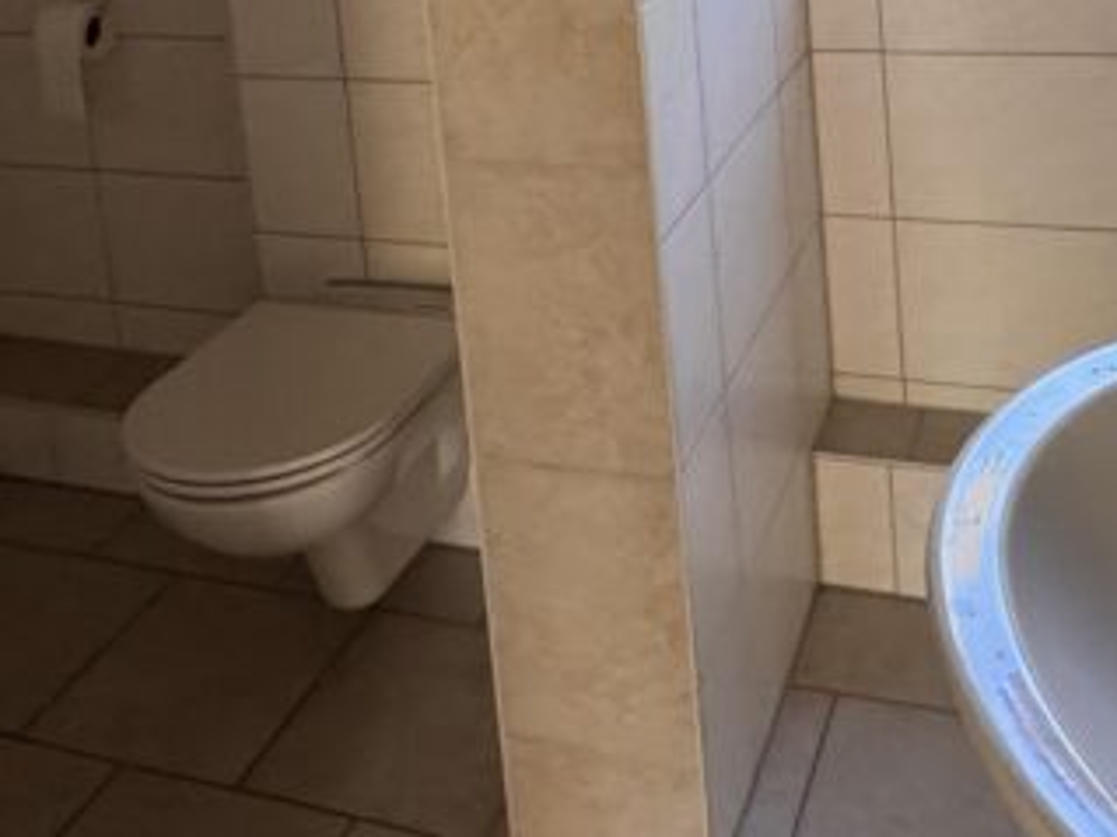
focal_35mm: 45
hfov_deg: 42.0
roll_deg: +4.5
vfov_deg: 28.0
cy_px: -172
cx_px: 644
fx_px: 1452
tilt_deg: -7.1
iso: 320
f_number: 2.2
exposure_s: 1/80
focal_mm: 2.22
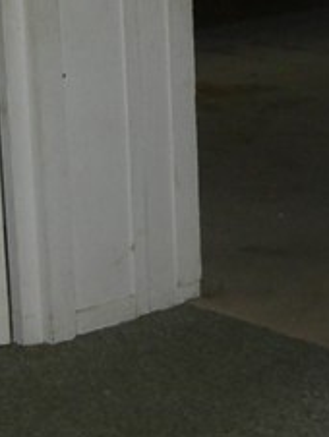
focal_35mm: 163
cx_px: 277
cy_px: 166
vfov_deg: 12.1
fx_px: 2062
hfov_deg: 9.1
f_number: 2.7
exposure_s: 1/60.1
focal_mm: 7.5
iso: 72
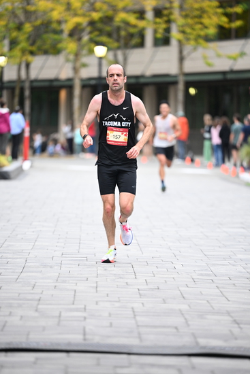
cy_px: 187
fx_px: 1874
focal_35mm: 180
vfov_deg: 11.4
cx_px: 125
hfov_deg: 7.6
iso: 1600
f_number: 2.8
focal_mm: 180
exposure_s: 1/800
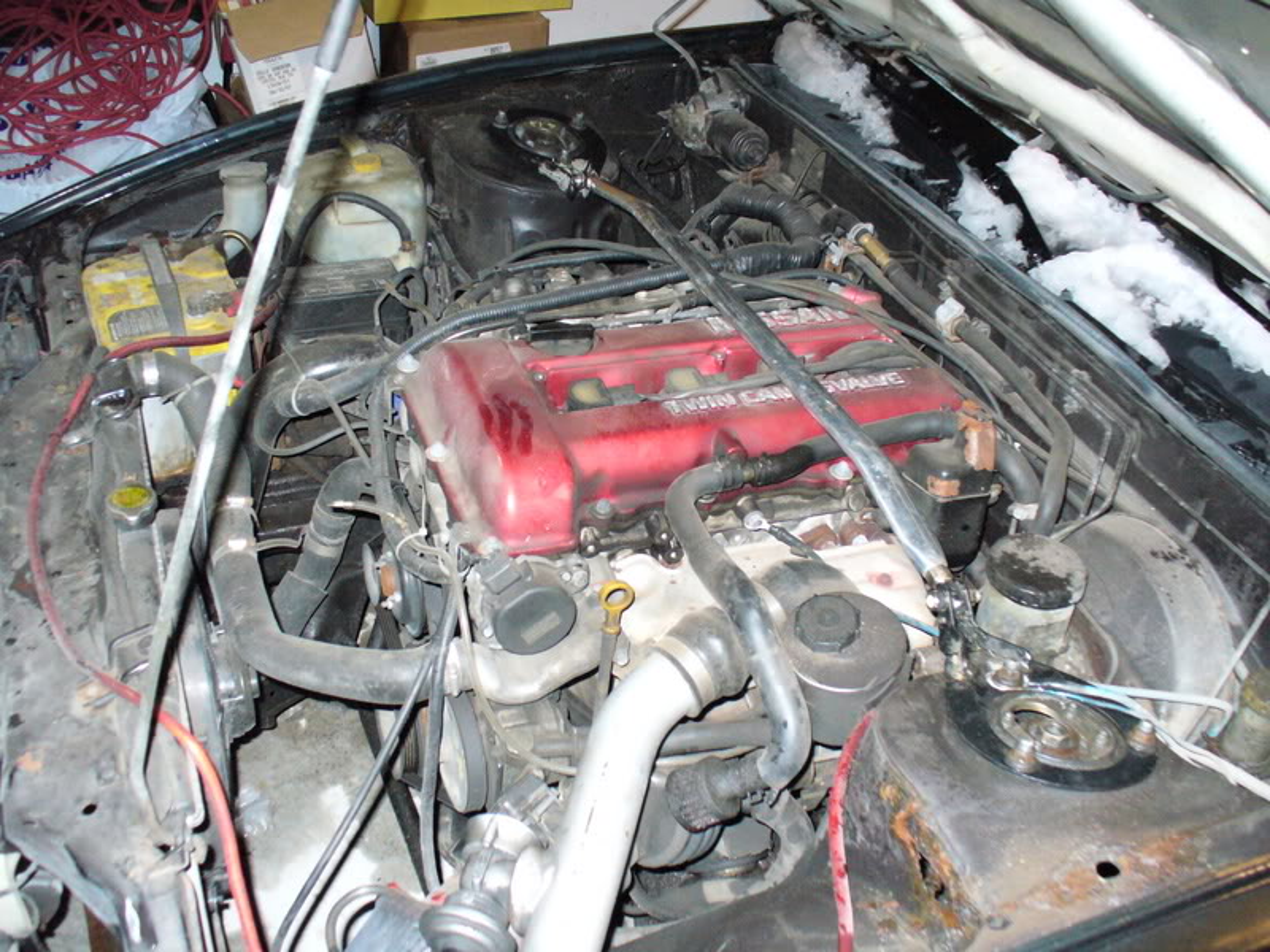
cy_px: 476
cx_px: 635
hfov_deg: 50.1
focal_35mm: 37
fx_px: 1357
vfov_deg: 38.7
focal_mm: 6.1
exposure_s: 1/30
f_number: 2.8
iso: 400
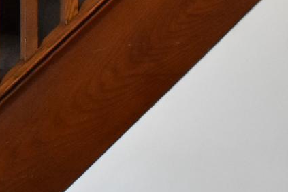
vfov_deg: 8.8
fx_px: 1219
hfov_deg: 12.5
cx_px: -191
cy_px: -71
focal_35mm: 152
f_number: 5.6
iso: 2800
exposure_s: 1/100
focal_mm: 21
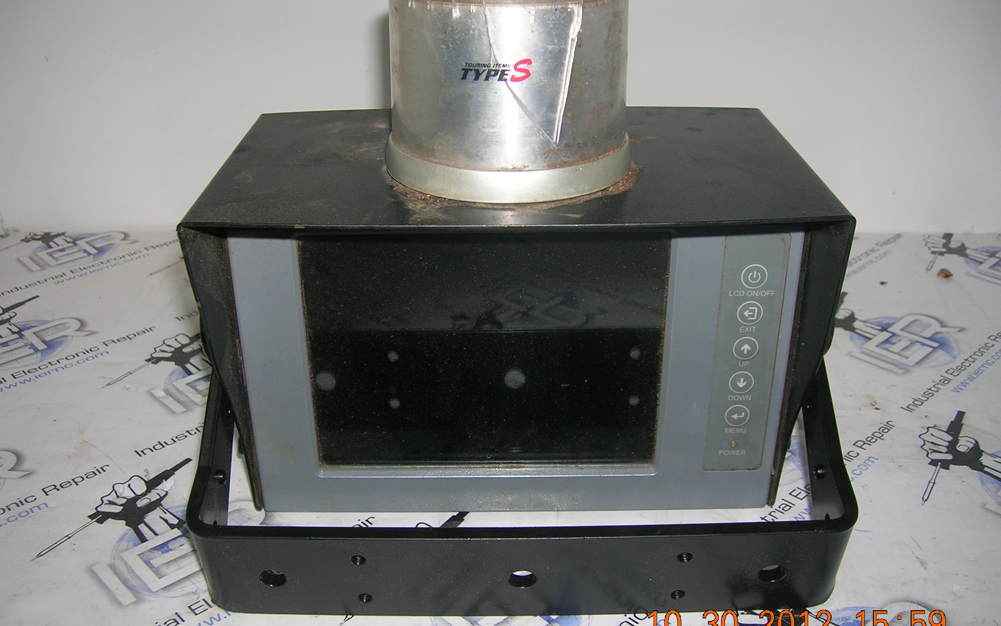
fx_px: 1009
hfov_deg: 52.7
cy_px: 319
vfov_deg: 34.4
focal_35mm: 37
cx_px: 497
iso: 50
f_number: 2.9
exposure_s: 1/60.1
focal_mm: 5.7
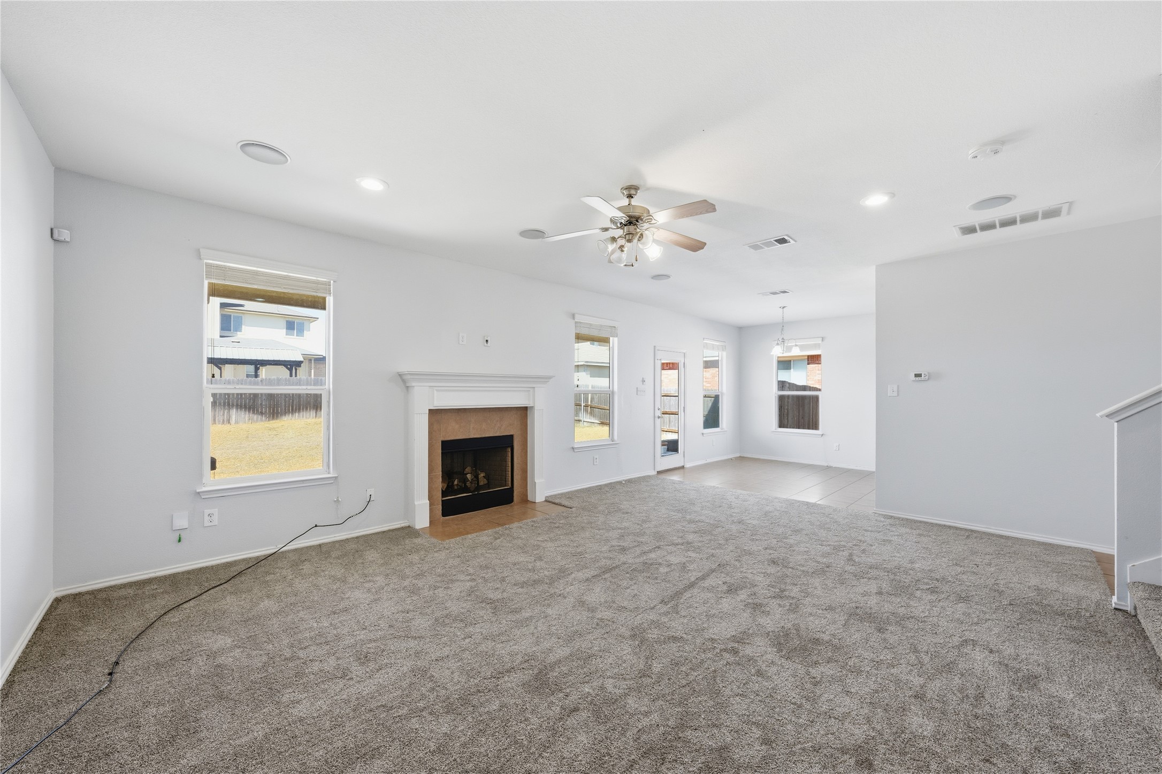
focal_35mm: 13
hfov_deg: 108.3
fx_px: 420
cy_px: 387
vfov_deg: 85.4
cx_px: 581
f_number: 9
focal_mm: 13
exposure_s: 1/60
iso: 250
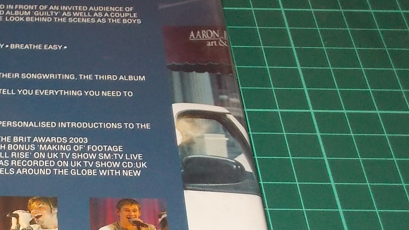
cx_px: 38
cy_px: 236
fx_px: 933
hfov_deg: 24.0
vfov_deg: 13.8
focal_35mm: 86
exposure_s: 1/30
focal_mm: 5.2
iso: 200
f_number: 3.7
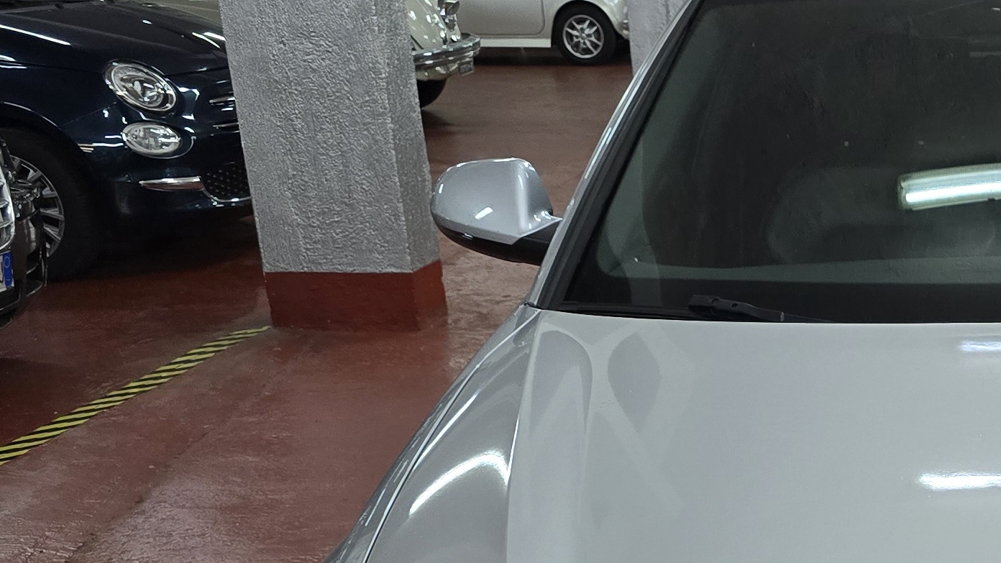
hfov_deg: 27.1
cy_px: 750
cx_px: 1079
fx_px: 1911
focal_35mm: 72
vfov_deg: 15.8
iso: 400
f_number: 1.7
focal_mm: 6.3
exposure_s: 1/100
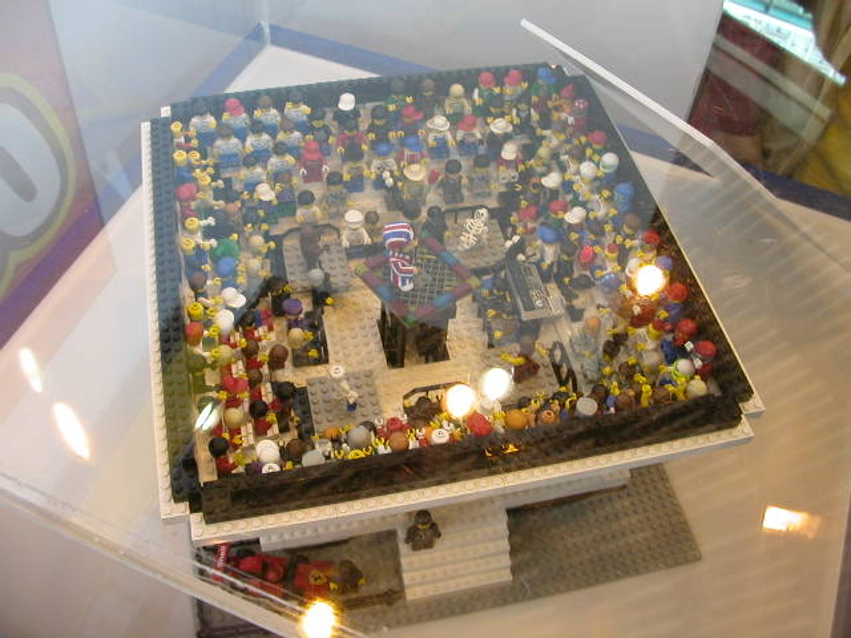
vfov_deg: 38.7
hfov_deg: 50.1
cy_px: 319
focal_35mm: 37
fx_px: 910
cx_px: 426
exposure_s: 1/26.7
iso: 103
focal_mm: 5.6
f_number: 2.7
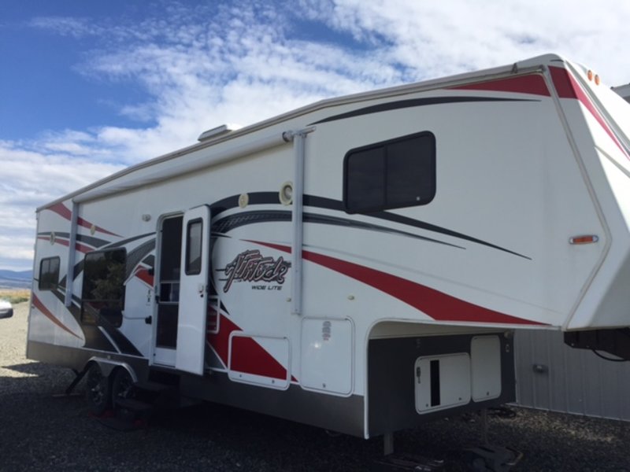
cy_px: 236
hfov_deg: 61.7
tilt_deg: +6.8
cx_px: 315
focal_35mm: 29
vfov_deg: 48.2
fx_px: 528
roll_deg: -0.4
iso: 32
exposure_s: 1/2083
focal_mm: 4.15
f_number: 2.2
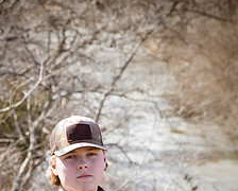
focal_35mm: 254
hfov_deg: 7.6
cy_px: 228
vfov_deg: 6.1
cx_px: 83
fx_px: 1792
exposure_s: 1/320
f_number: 10
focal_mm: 135
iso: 800
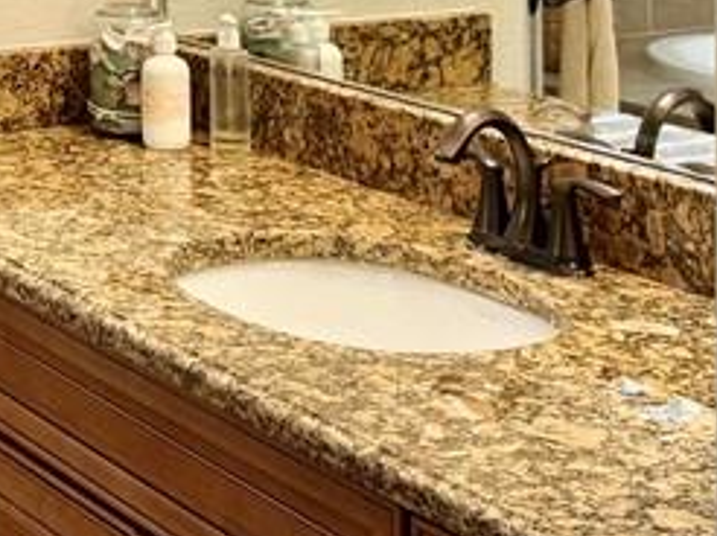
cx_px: -172
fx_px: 2069
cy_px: -258
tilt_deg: -2.9
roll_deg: +1.7
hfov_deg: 18.5
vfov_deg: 13.9
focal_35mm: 100
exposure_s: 1/172
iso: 160
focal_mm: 6.76
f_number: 1.78
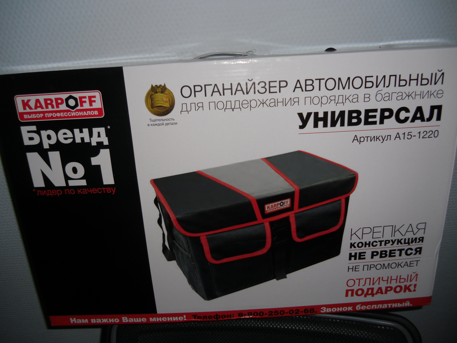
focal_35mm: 27
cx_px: 228
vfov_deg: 51.4
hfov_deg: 65.3
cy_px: 172
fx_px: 356
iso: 64
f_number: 3.2
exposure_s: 1/60
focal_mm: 4.9
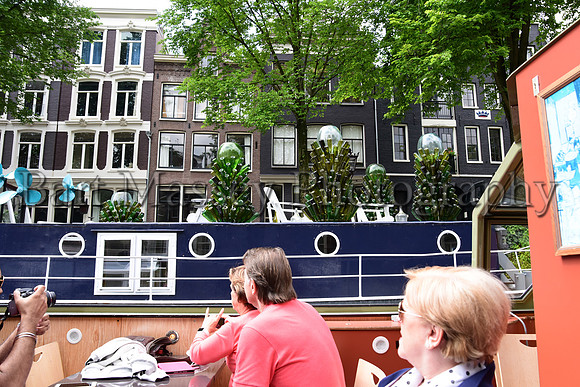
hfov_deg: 65.5
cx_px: 290
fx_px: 451
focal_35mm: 28
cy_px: 194
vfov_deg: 46.4
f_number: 9
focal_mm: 28
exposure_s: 1/400
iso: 1100
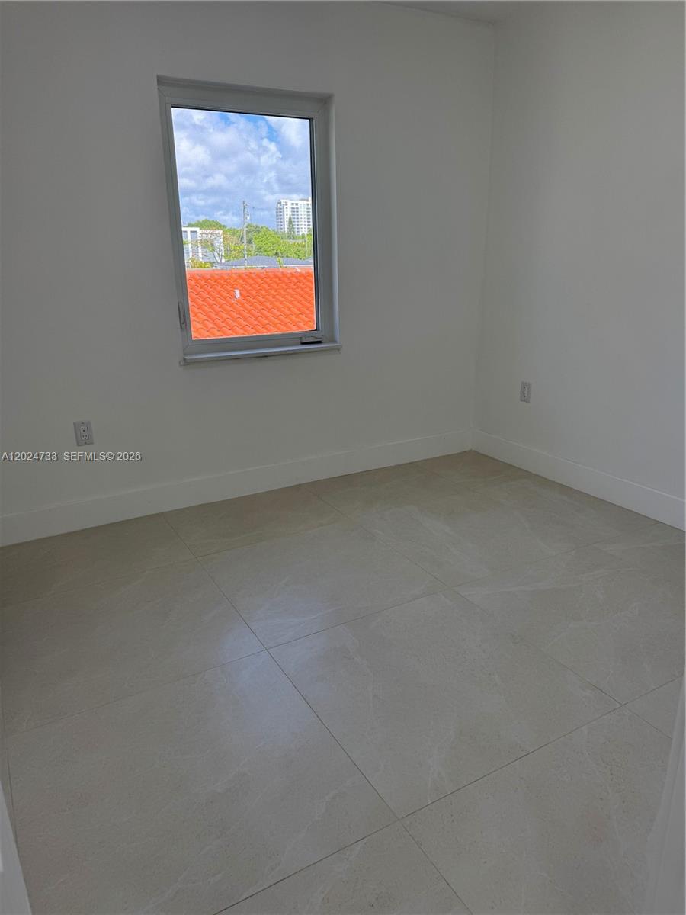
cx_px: 343
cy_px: 458
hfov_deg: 56.8
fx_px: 634
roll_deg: +1.9
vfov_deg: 71.6
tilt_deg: -18.1
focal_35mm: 24
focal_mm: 6.76
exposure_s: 1/240
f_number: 1.78
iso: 80
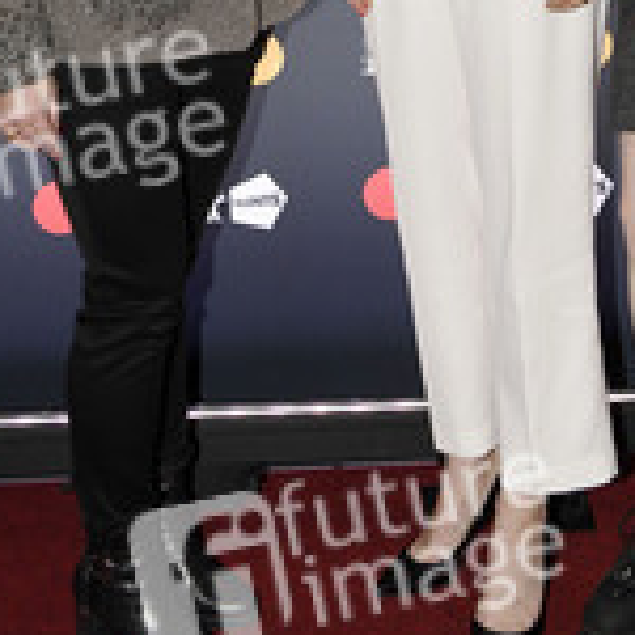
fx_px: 1640
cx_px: 470
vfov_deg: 20.8
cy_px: -80
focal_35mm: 79
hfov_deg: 21.7
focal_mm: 35
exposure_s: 1/250
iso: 800
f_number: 3.5
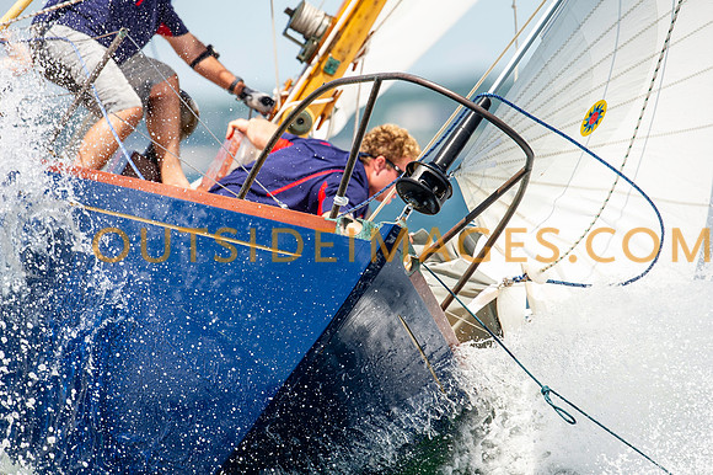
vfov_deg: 2.3
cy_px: 238
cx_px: 356
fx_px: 11876
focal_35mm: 600
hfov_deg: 3.4
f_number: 5.6
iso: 400
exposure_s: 1/1600
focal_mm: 600
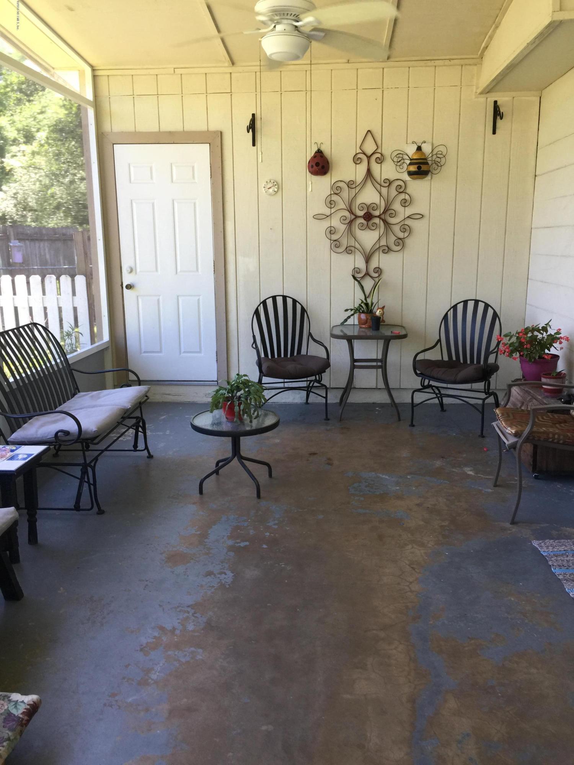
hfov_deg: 48.2
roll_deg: +0.4
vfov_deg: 61.7
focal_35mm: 29
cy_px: 382
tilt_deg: -10.5
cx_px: 287
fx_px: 641
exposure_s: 1/40
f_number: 2.2
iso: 32
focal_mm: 4.15
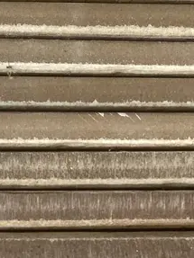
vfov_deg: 18.9
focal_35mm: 100
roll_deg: +0.0
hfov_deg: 14.2
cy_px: -25
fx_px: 748
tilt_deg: -21.6
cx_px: -59
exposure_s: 1/50
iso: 250
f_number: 1.8
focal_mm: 3.99
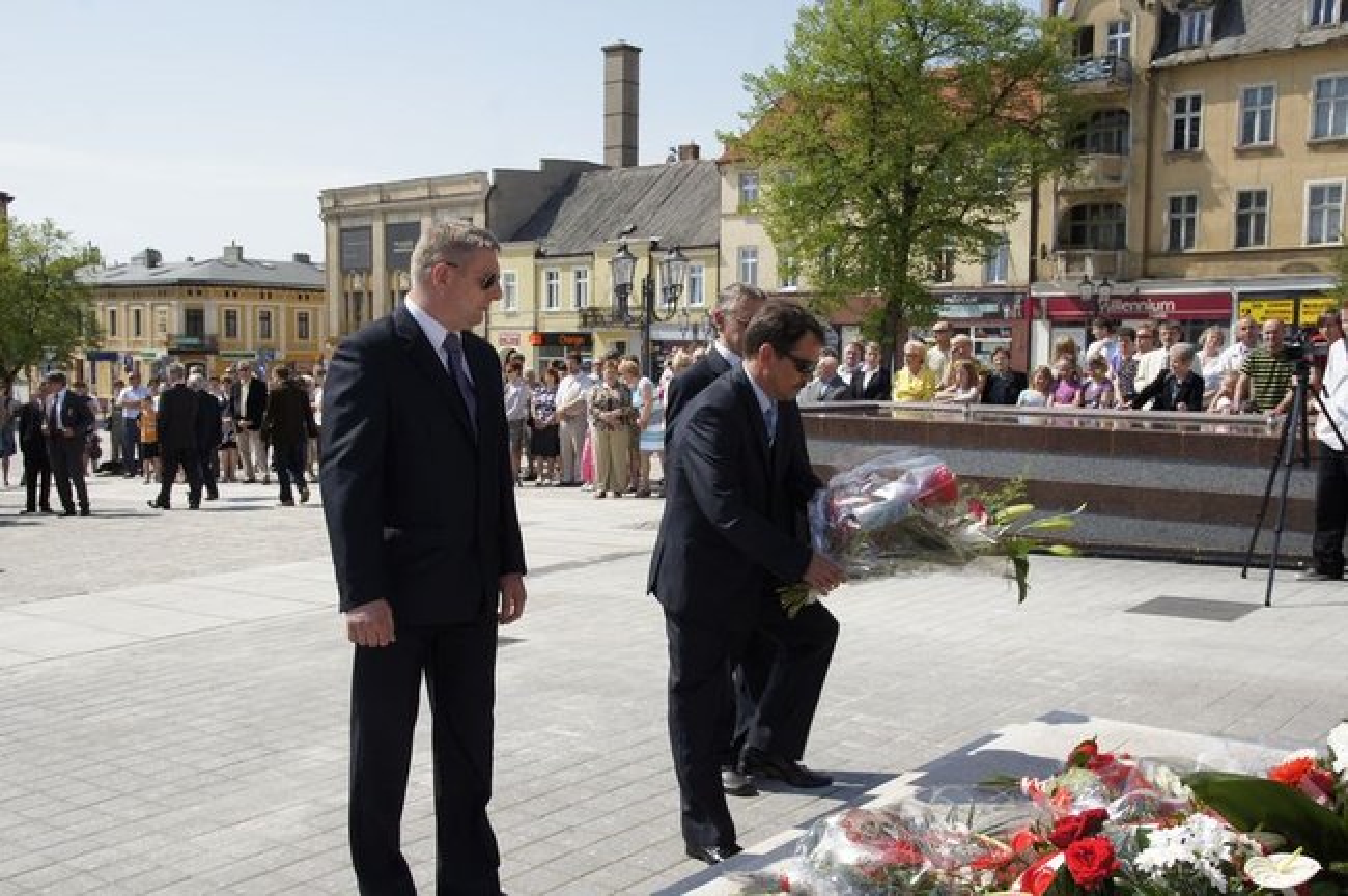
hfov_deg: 53.2
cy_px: 448
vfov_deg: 36.8
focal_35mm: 36
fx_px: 1347
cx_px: 674
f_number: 9
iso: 100
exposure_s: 1/200
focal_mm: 24
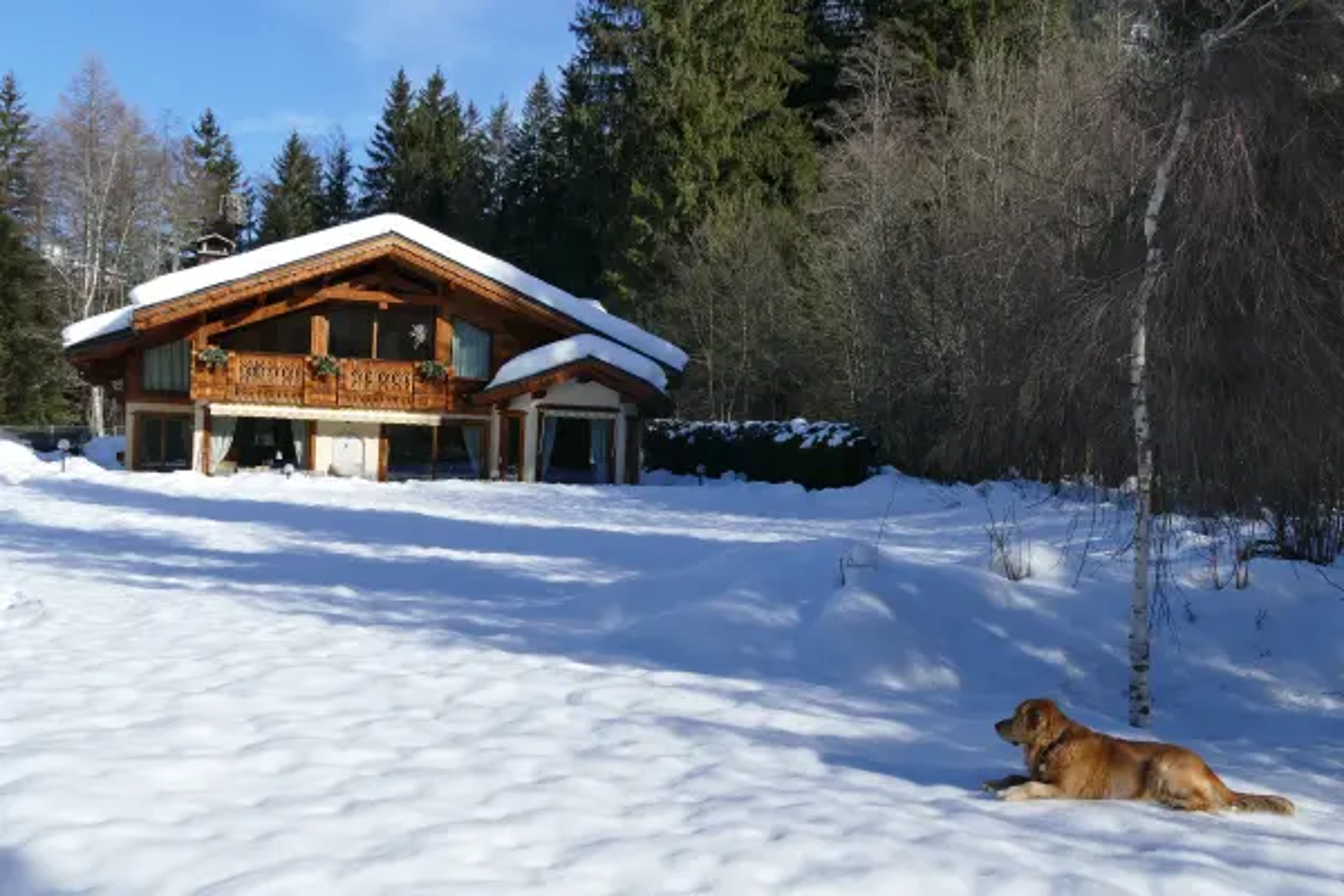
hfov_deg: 53.1
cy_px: 448
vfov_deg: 36.9
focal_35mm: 36
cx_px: 672
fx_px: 1344
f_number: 3.5
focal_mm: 13.16
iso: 125
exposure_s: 1/1600
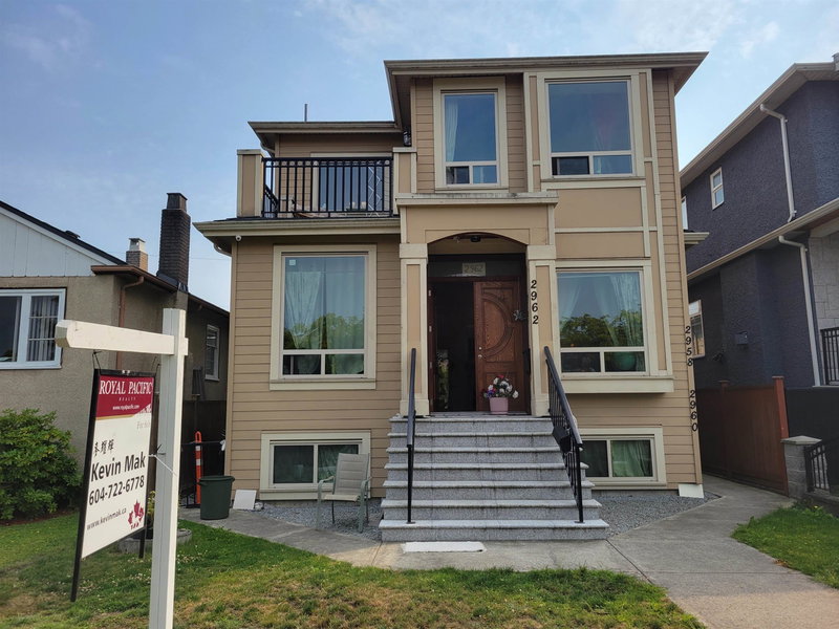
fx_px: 630
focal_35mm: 26
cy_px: 314
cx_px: 420
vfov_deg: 53.1
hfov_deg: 67.3
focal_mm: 5.4
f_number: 1.8
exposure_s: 1/2333
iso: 40
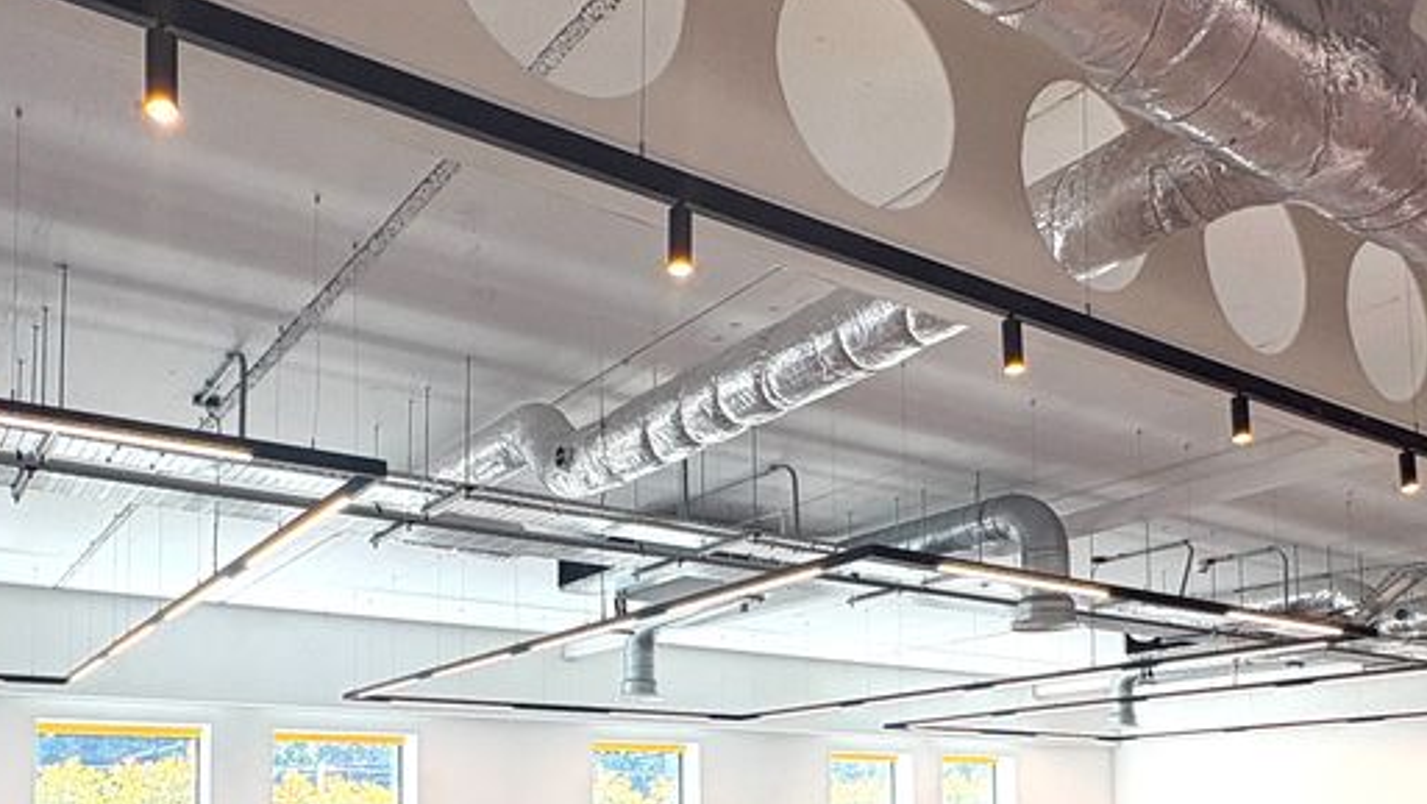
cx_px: 662
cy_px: 769
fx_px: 1249
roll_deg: +0.9
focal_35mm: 33
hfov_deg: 59.4
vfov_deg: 33.2
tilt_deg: +3.2
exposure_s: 1/112
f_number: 2.2
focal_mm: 2.22
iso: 40
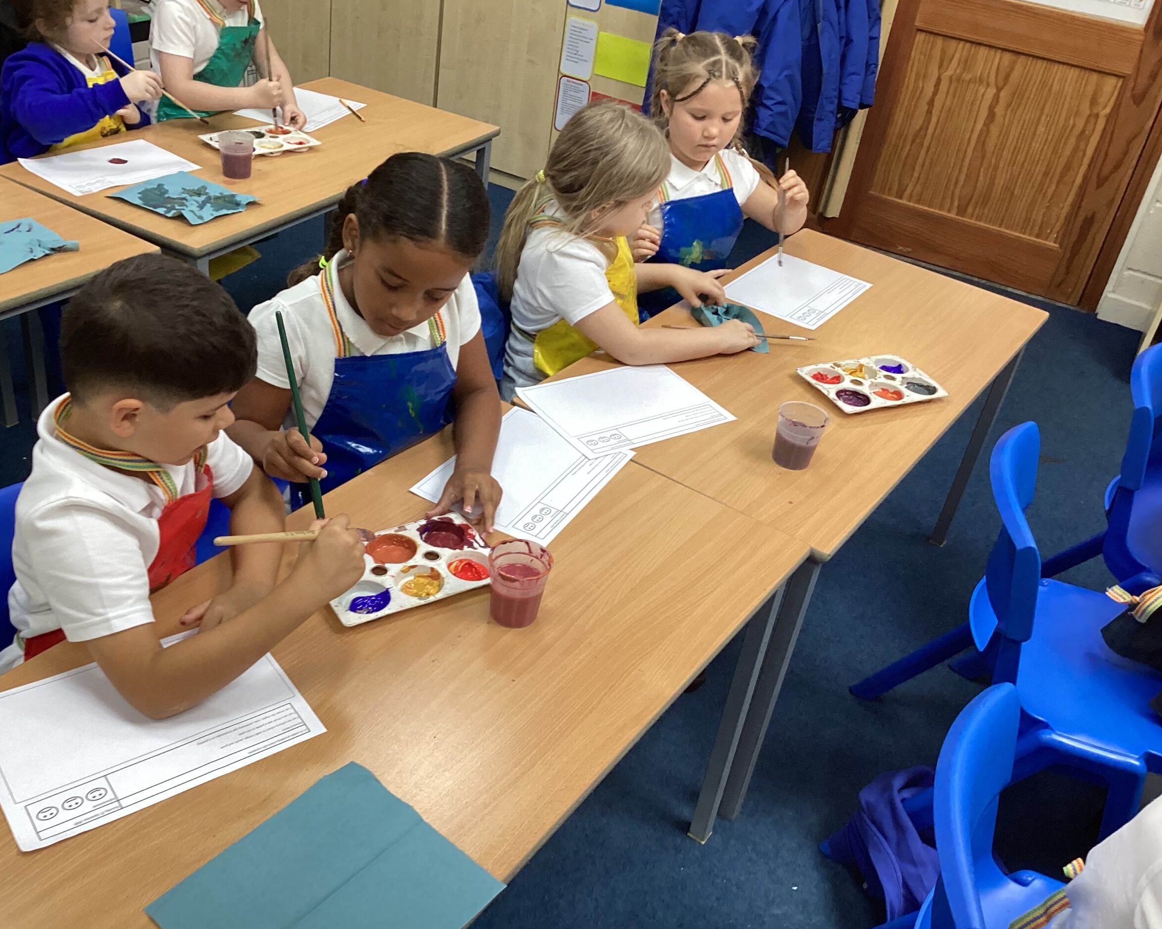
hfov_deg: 54.2
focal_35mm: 33
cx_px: 535
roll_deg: -9.4
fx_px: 1135
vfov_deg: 44.5
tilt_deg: -30.9
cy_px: 459
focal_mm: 3.3
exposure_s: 1/60
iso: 100
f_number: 2.4
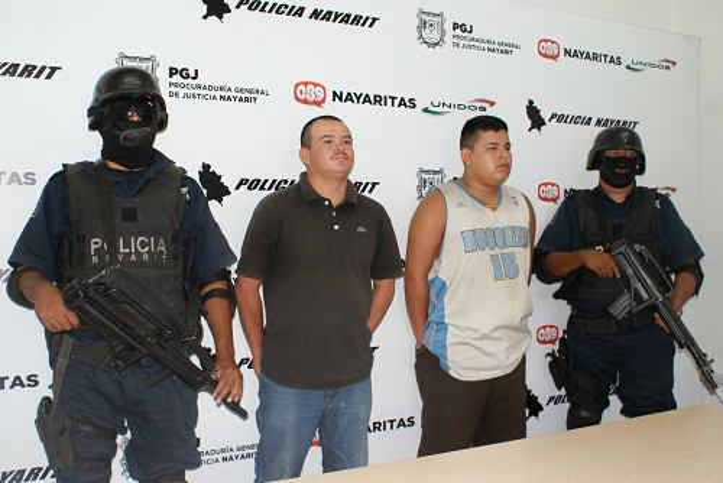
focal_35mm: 36
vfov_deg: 36.9
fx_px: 723
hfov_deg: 53.1
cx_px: 362
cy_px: 242
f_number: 5.6
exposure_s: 1/60
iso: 400
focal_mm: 24
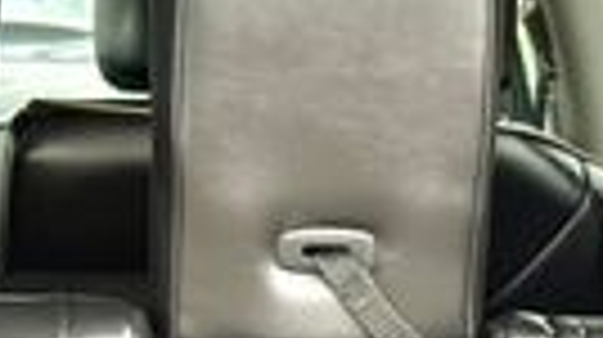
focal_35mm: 250
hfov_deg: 8.5
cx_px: -130
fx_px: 3993
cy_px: 681
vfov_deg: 4.8
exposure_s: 1/242
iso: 100
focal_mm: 6.76
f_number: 1.78
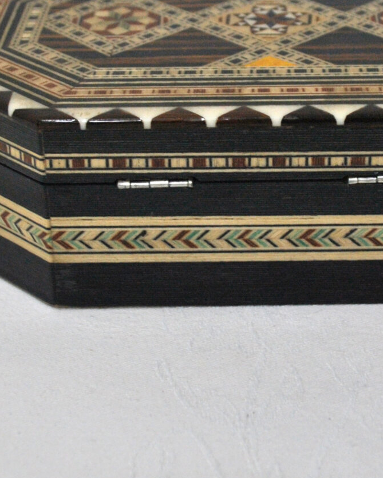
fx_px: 1346
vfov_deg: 20.1
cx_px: 270
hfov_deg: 16.1
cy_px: 138
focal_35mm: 95
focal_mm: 22
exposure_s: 1/100
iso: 400
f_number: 4
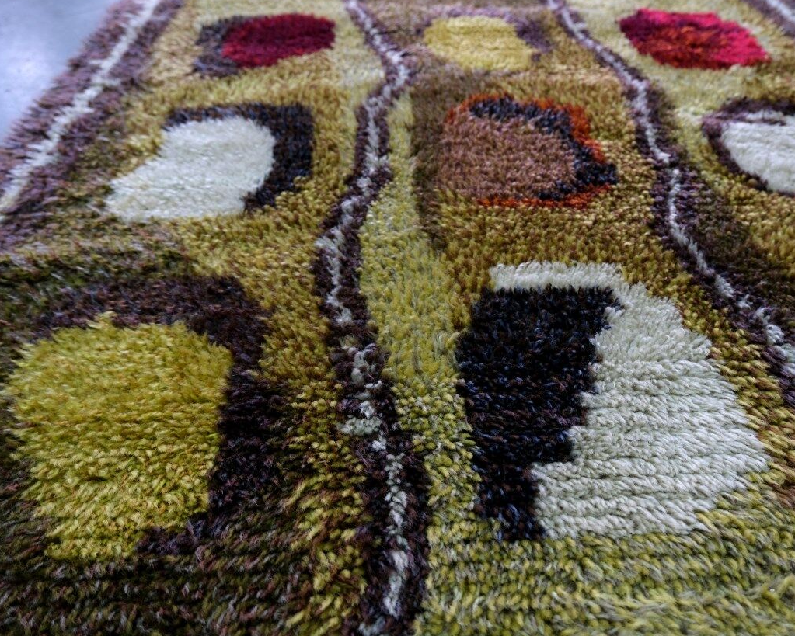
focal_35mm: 28
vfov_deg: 51.6
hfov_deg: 61.7
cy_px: 319
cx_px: 472
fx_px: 659
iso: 1250
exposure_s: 1/20
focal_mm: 16
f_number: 4
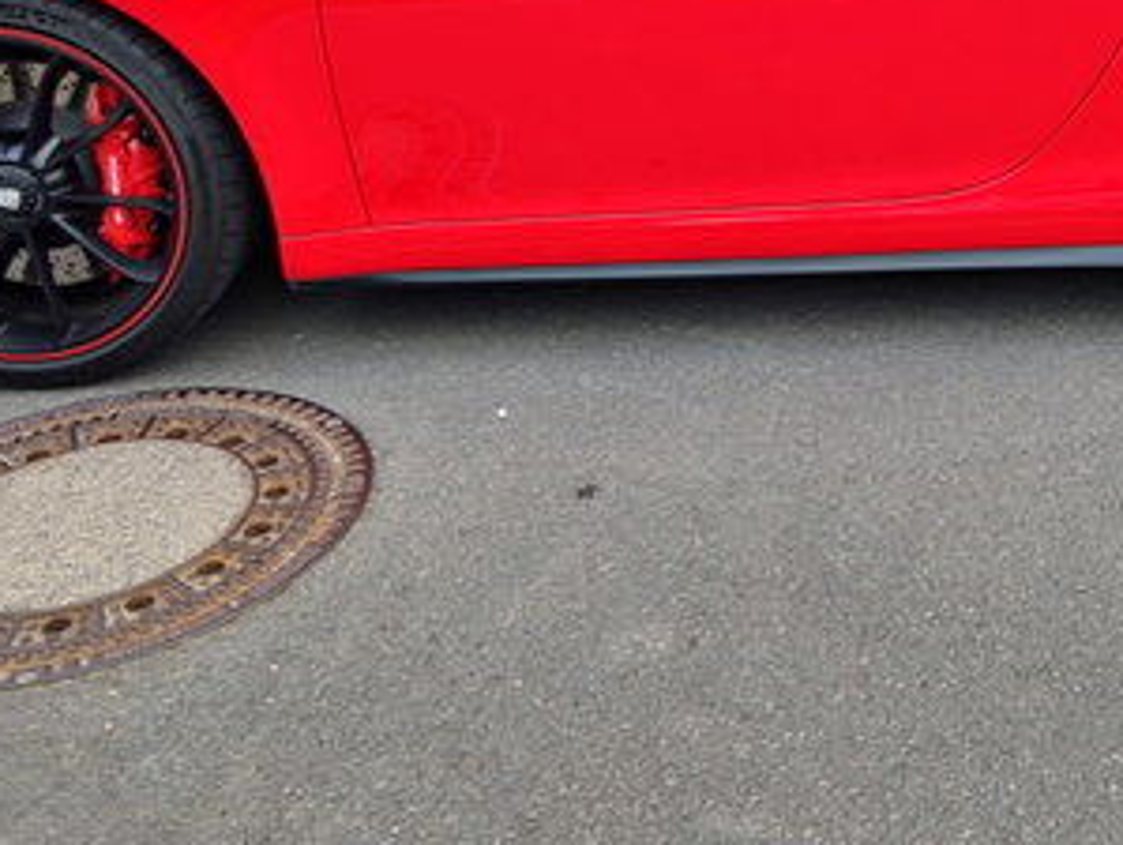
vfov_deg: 24.0
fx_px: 1916
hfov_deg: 31.9
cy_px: 34
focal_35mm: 59
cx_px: 883
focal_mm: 5.4
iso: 20
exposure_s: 1/111
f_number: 1.8
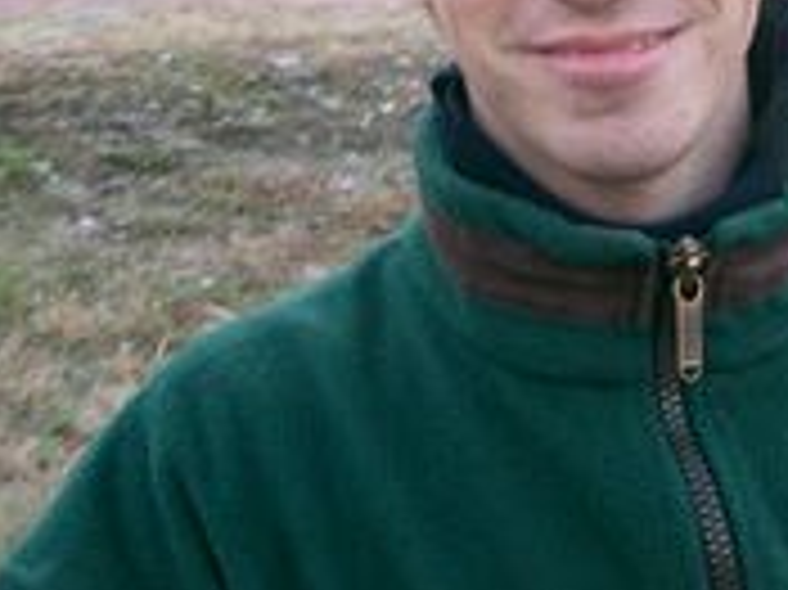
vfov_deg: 16.1
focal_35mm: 89
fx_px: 2025
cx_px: 711
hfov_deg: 21.5
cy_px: -68
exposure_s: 1/100
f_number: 2.8
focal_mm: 8
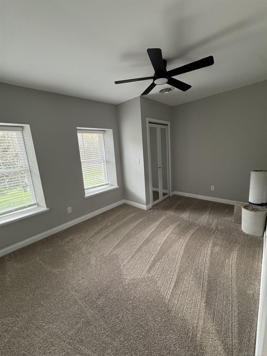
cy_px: 178
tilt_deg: -10.7
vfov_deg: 102.1
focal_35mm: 14
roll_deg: +4.0
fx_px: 144
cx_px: 134
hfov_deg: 85.7
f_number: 2.2
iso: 320
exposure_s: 1/60
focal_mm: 2.22
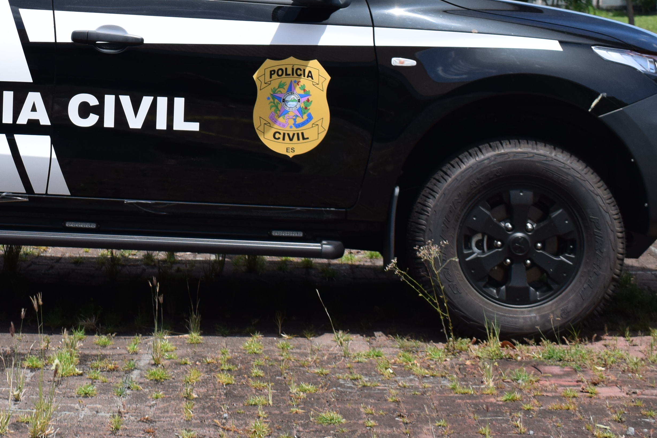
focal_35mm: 103
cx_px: 10
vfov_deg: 13.1
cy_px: -30
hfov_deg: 19.3
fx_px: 1879
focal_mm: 28
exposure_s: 1/1600
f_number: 7.1
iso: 400
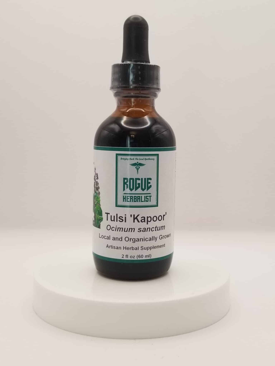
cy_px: 183
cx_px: 138
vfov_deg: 67.3
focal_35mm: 26
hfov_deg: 53.1
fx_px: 275
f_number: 1.7
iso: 50
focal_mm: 4.25
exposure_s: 1/59
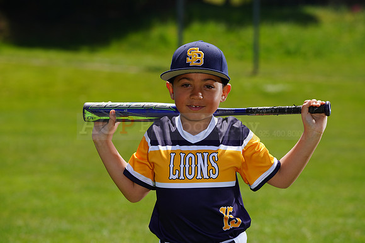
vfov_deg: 6.9
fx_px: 2028
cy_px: 122
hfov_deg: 10.3
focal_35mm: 200
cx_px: 182
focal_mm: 200
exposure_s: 1/250
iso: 100
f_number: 8
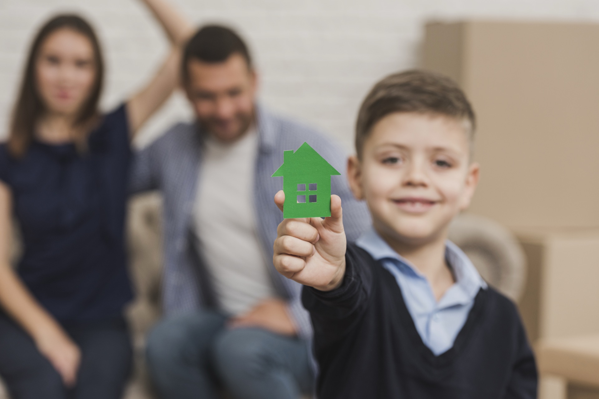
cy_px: 200
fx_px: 1747
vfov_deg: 13.0
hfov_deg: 19.5
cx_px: 300
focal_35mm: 105
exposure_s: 1/160
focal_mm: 105
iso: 400
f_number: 4.5
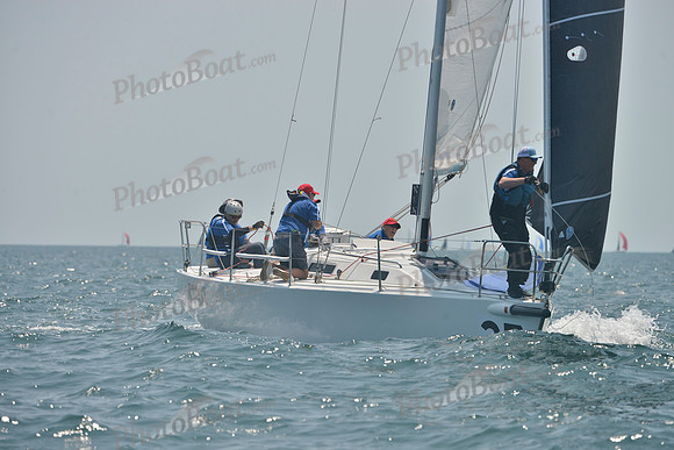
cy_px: 225
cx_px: 337
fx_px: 4494
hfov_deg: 8.6
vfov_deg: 5.7
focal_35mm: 240
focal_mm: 240
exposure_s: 1/1250
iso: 280
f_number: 8
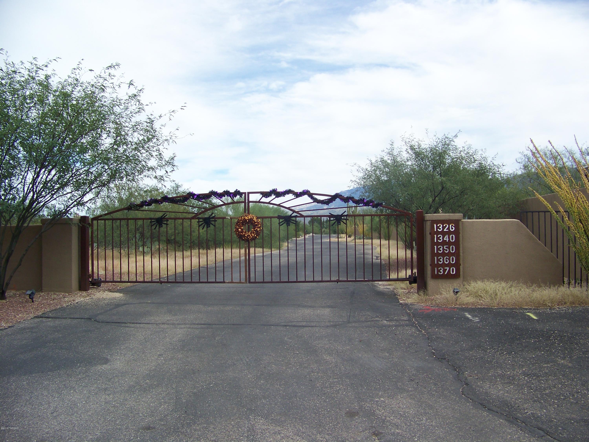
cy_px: 221
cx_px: 294
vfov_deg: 39.7
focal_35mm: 36
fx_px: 613
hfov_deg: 51.4
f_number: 2.8
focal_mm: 5.85
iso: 64
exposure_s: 1/800
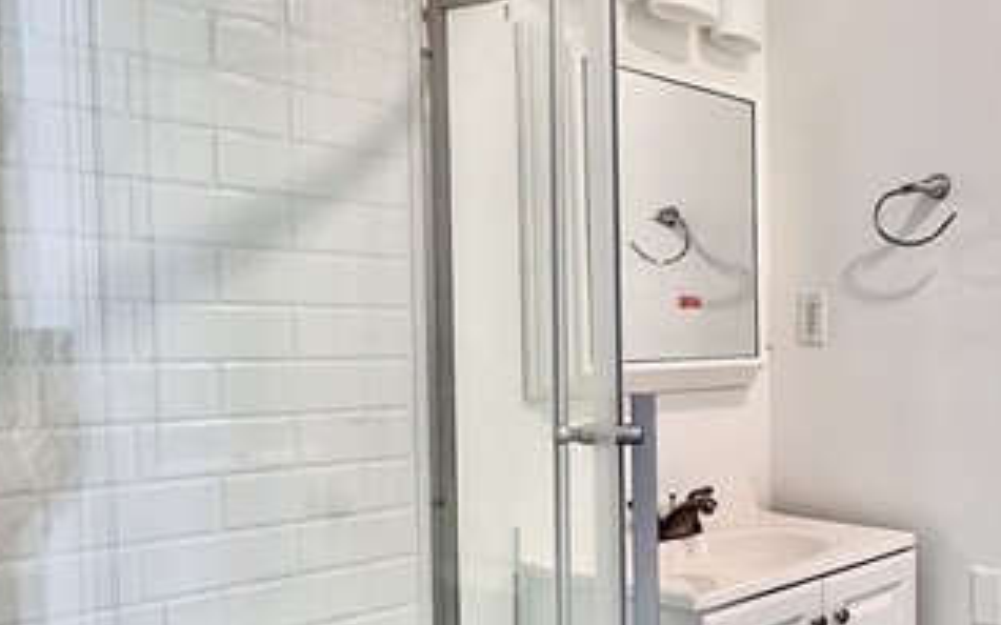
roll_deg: -0.2
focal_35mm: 36
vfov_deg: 35.2
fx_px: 982
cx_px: 862
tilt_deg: -2.2
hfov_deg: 49.3
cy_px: 376
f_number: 2.2
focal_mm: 2.22
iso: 160
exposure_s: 1/120
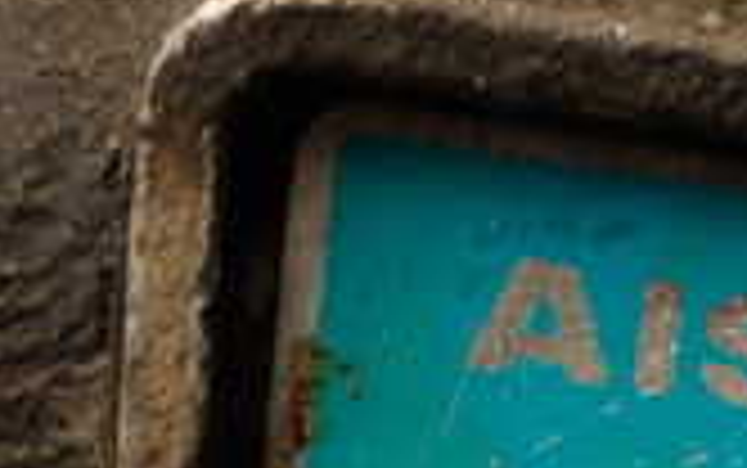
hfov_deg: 14.2
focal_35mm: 138
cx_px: 1120
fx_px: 2811
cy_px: 873
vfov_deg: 9.1
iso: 100
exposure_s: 1/100
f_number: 2.5
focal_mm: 6.37
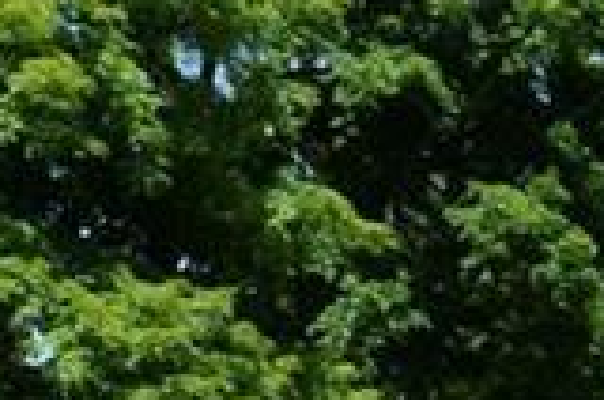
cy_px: 975
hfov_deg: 8.9
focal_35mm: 231
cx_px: 649
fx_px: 3868
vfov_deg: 5.7
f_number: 9.5
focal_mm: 24
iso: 100
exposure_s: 1/200
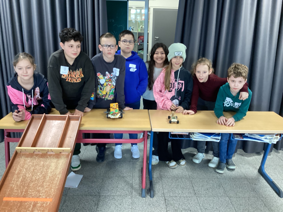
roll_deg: -1.7
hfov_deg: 58.4
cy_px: 106
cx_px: 142
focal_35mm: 31
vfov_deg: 45.4
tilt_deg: -14.6
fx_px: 253
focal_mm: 3.3
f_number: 2.4
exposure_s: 1/40
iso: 320
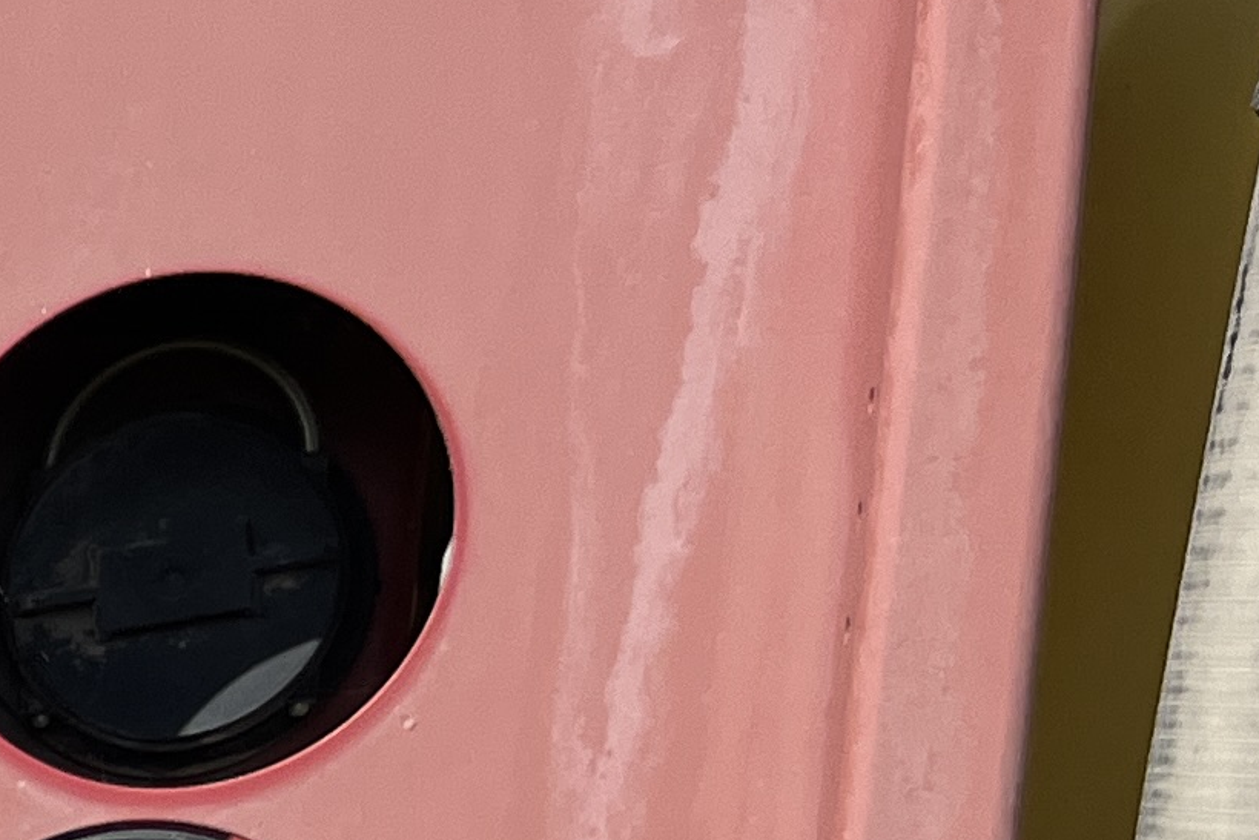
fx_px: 4652
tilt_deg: -6.2
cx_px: -1627
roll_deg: -2.3
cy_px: 1711
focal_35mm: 133
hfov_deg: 12.5
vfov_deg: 9.6
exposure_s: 1/3745
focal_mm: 5.1
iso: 50
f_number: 1.6
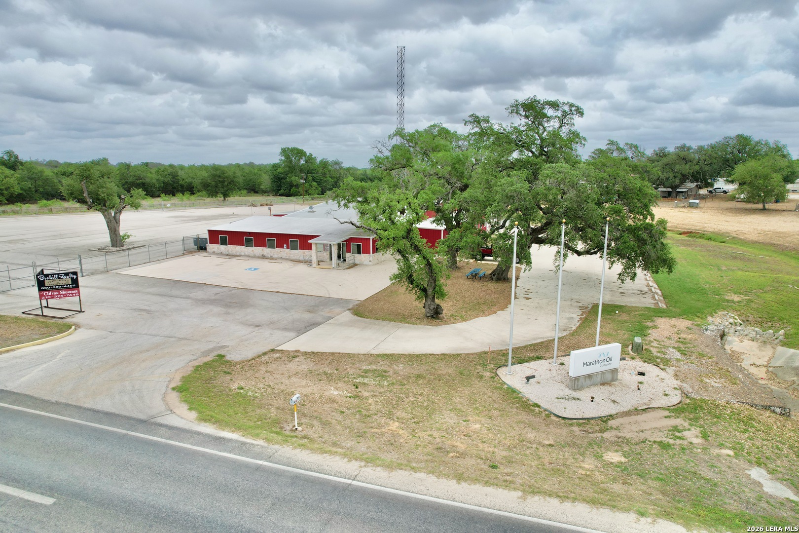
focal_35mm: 22
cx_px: 400
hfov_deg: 78.6
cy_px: 266
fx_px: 488
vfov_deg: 57.2
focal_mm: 8.38
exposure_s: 1/3000
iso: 150
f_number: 2.8
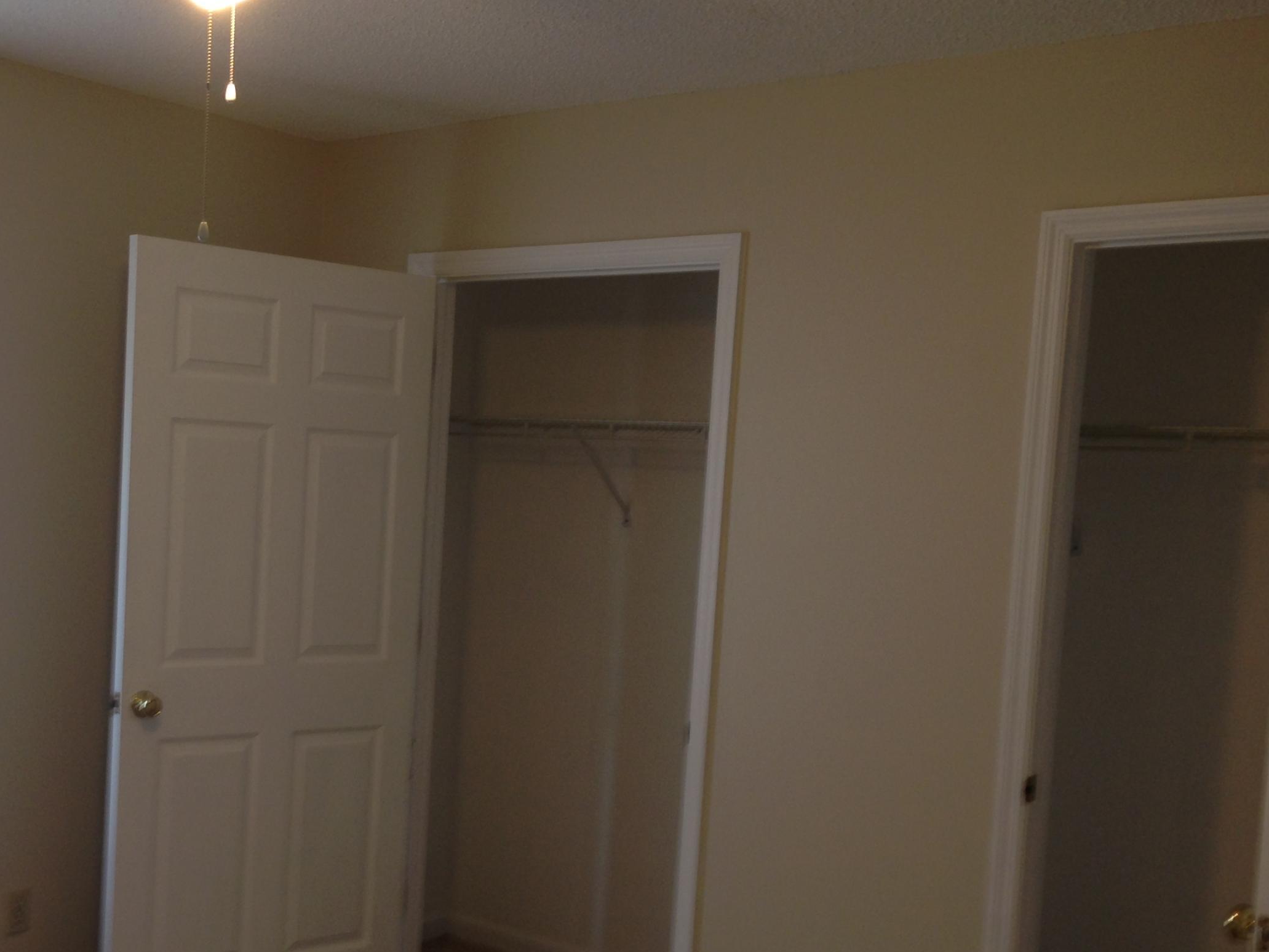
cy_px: 613
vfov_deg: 30.1
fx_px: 1760
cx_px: 410
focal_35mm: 48
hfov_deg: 39.1
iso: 64
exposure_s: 1/20
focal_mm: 4.12
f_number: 2.4
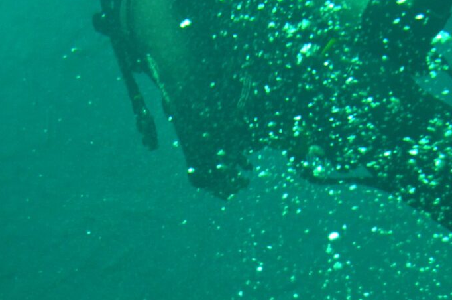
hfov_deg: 6.7
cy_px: -259
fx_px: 3883
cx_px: 113
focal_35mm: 310
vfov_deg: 4.4
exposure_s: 1/60
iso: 800
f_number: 5.6
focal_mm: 55
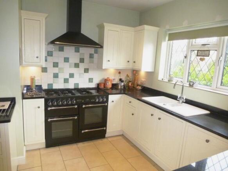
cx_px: 114
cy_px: 86
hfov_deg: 71.6
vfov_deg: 56.8
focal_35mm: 24
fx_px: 158
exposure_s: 1/60
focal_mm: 4.3
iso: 640
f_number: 3.3
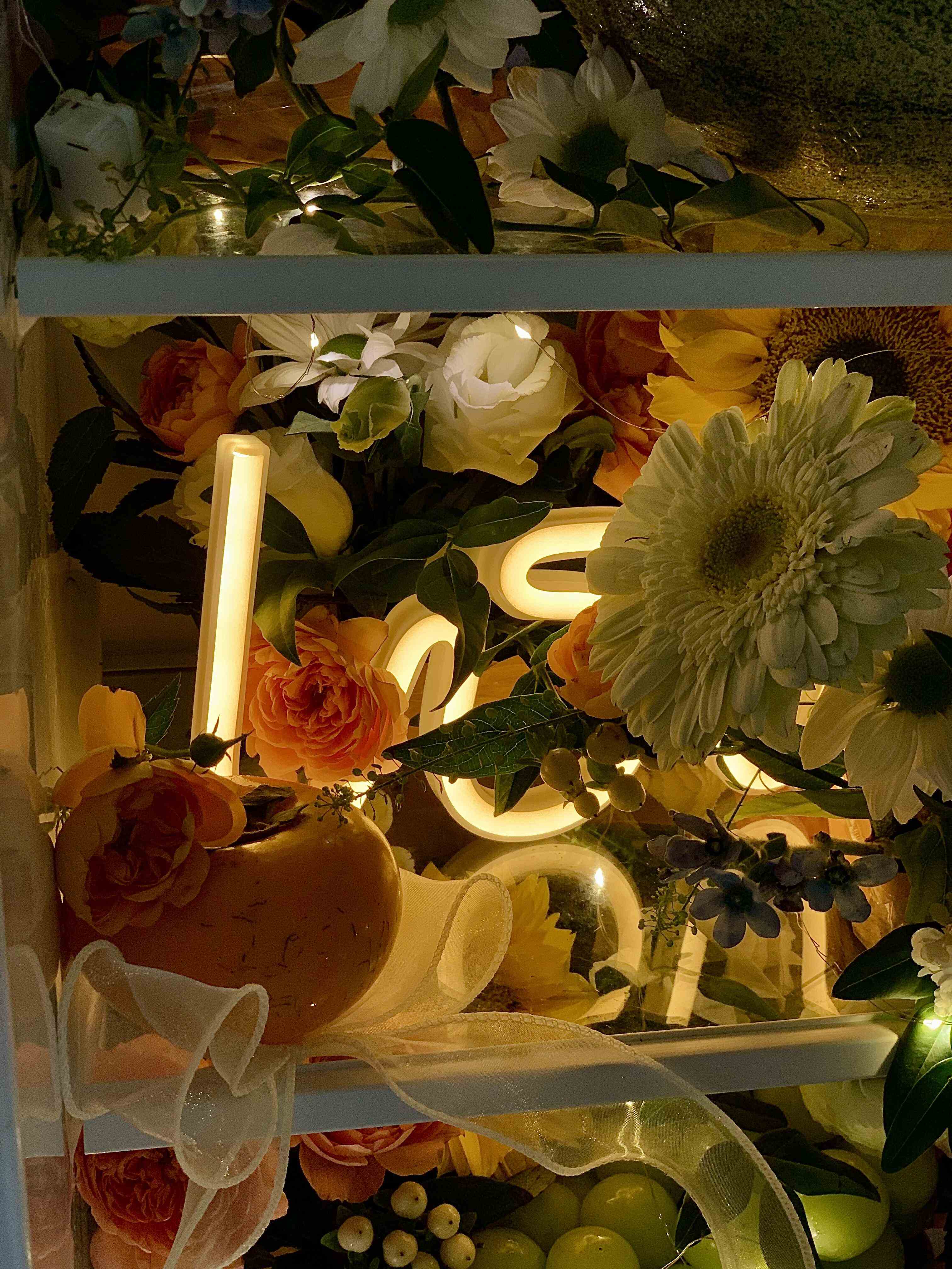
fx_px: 1907
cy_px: 634
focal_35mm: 52
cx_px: 476
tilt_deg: -21.7
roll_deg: -1.3
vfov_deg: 36.8
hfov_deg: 28.0
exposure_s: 1/50
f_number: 2.4
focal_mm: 6
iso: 80
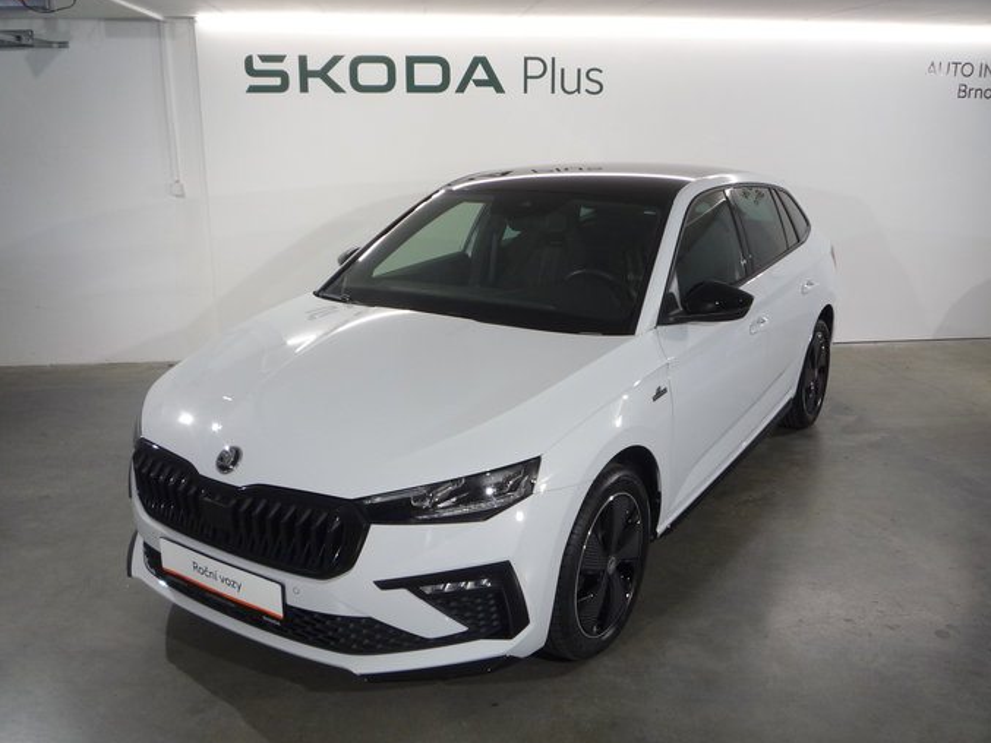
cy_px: 378
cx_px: 501
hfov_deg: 58.3
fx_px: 888
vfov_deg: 45.5
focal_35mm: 31
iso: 125
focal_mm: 5.2
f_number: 3.3
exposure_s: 1/30
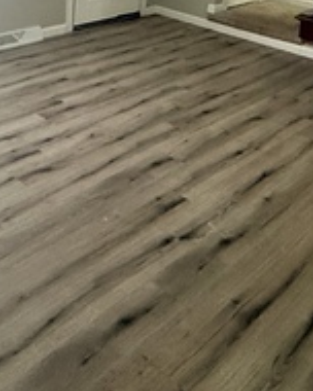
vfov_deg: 34.6
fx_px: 556
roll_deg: -2.1
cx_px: 108
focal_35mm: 48
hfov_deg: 31.2
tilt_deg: -10.9
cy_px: -16
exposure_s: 1/60
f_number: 2.2
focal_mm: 2.22
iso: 500
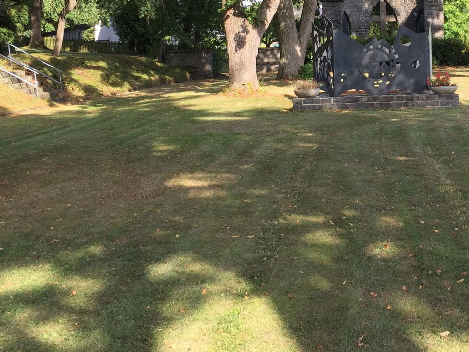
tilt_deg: -1.0
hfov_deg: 32.4
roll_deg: +2.0
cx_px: 370
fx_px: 786
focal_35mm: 58
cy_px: 53
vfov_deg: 24.7
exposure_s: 1/599
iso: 32
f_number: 2.2
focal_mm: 4.15
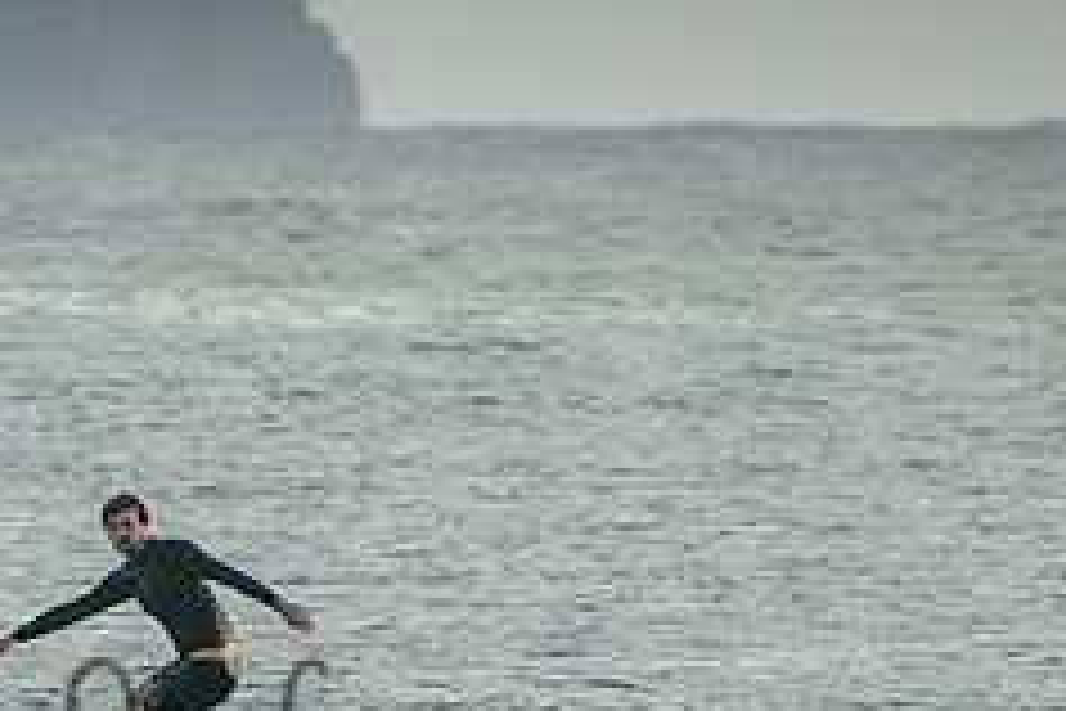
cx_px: 123
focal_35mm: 1346
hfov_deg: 1.5
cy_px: 731
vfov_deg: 1.0
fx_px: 39853
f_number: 5.6
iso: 1400
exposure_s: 1/3200
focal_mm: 400
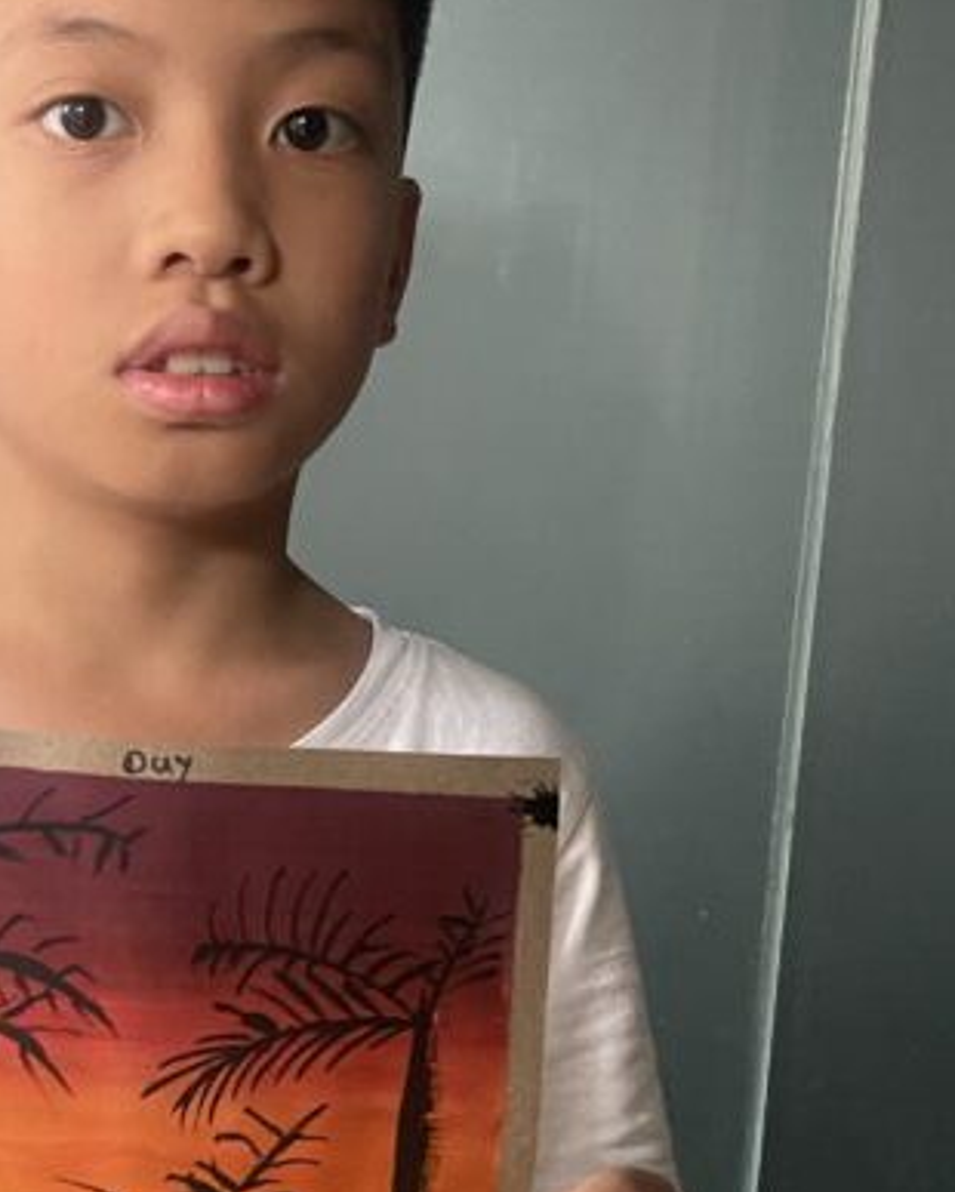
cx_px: 213
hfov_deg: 23.9
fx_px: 2224
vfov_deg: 29.7
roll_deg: -4.7
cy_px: 829
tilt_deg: -8.5
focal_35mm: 63
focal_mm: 5.1
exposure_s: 1/46
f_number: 1.6
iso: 500
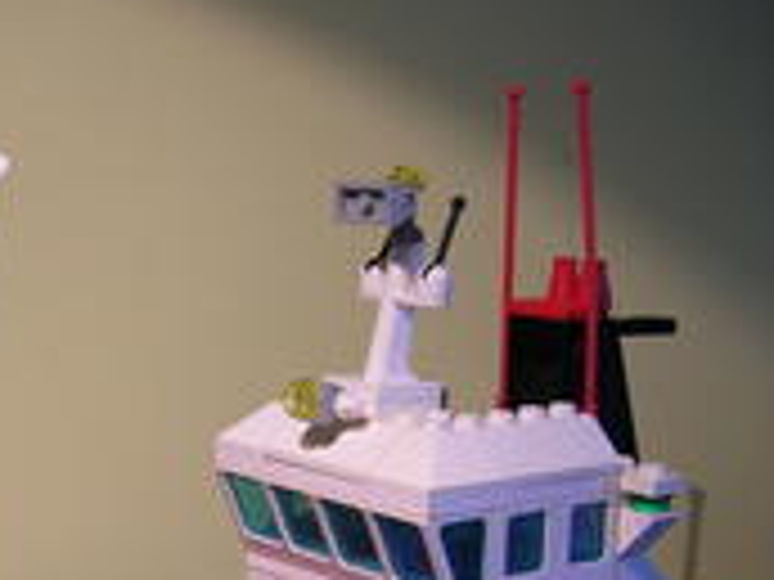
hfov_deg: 26.3
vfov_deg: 20.0
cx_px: 40
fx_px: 1588
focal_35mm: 71
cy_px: 591
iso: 50
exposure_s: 1/9.7
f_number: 2.9
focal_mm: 5.7
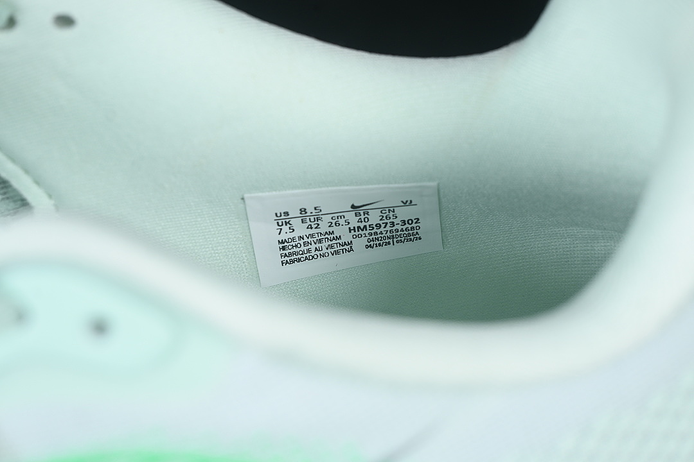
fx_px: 1446
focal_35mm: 75
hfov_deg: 27.0
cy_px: 231
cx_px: 347
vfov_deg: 18.2
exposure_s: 1/80
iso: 160
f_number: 7.1
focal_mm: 50
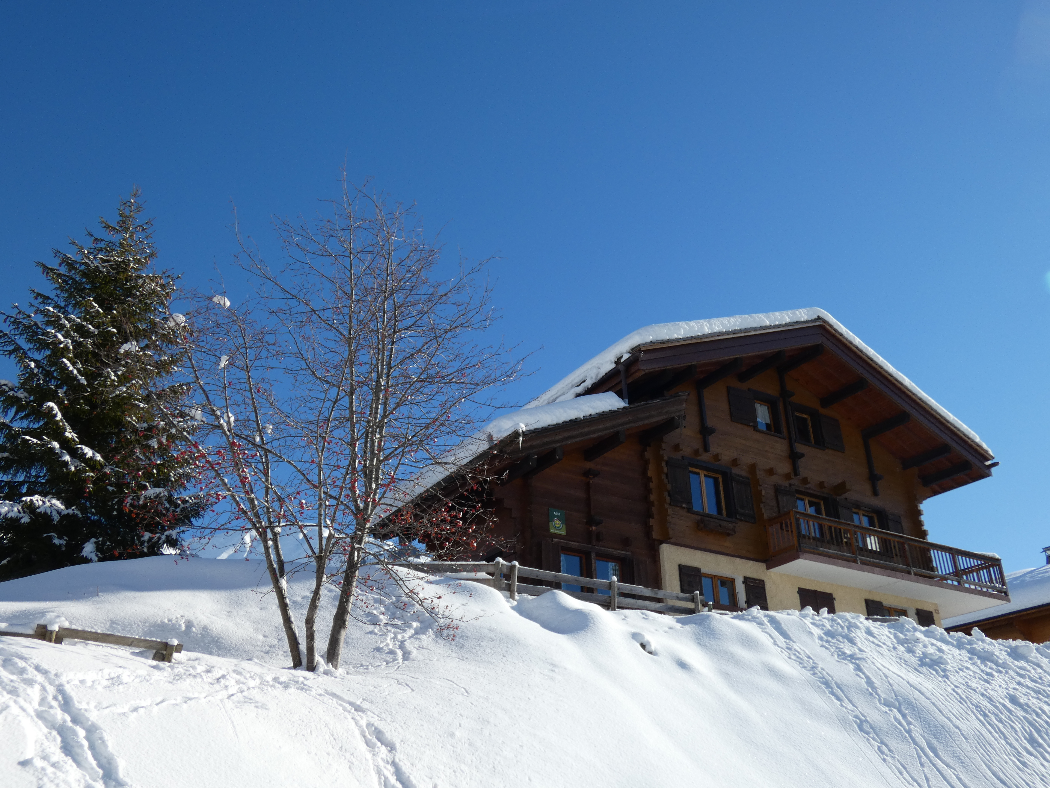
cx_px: 525
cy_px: 394
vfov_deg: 44.2
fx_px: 971
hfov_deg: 56.8
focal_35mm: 32
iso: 80
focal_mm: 5.8
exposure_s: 1/1000
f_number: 4
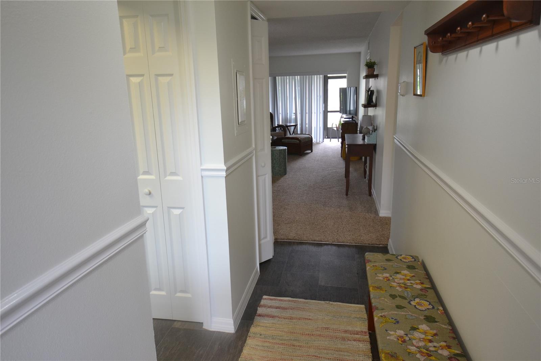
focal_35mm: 22
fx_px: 338
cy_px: 180
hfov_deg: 77.3
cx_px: 270
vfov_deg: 56.1
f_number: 4
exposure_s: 1/60
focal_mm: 15
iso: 640
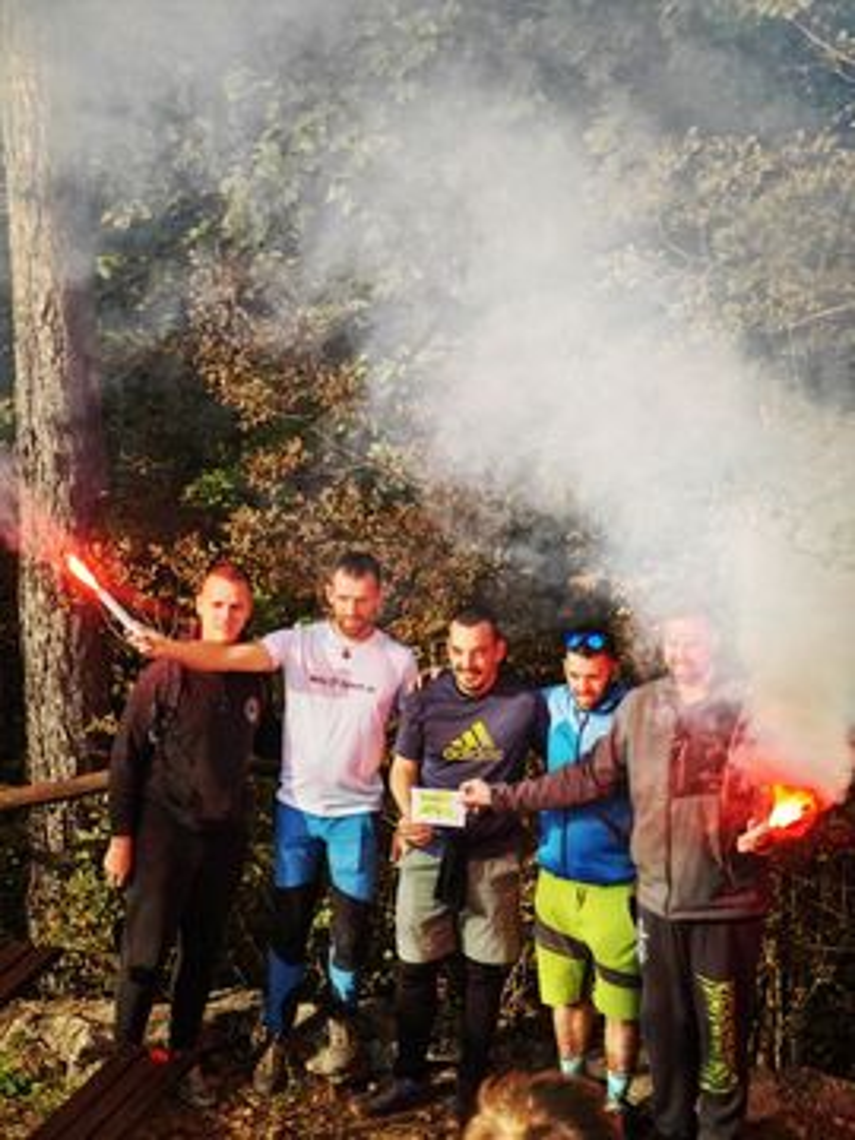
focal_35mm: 96
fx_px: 3162
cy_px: 570
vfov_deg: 20.4
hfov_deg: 15.4
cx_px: 428
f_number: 3.5
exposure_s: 1/215
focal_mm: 16.85
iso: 50
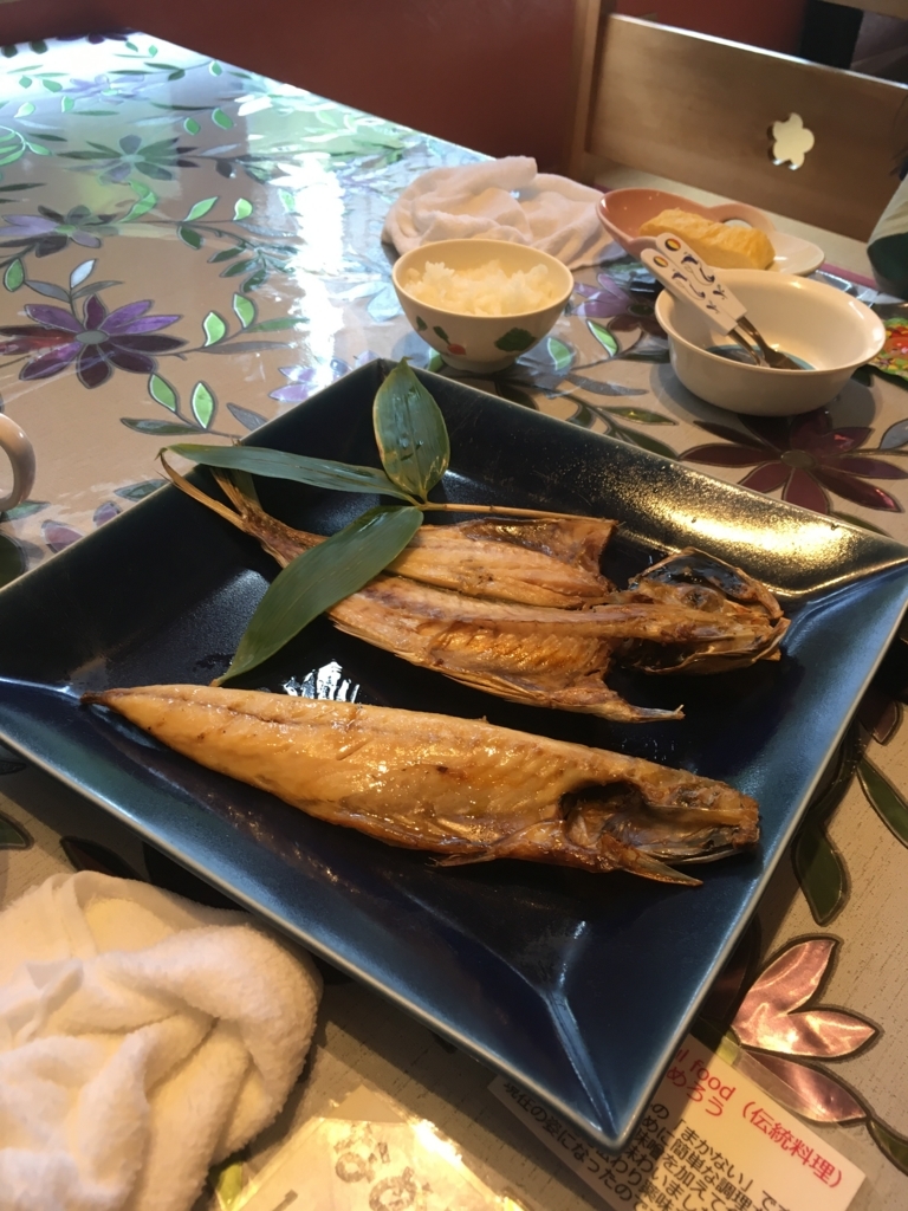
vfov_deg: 61.7
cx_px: 454
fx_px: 1014
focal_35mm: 29
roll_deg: -2.7
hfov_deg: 48.2
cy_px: 606
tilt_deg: -42.9
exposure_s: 1/30
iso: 50
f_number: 2.2
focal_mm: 4.15
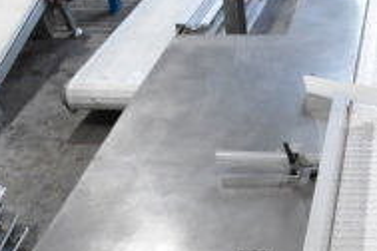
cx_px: 489
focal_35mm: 87
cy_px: 270
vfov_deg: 15.3
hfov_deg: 21.2
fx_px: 911
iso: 6400
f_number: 10
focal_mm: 18
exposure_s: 1/400
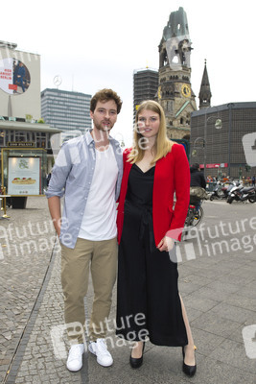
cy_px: 192
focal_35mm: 26
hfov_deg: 49.6
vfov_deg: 69.4
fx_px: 277
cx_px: 128
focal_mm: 26
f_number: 5
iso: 250
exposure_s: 1/200
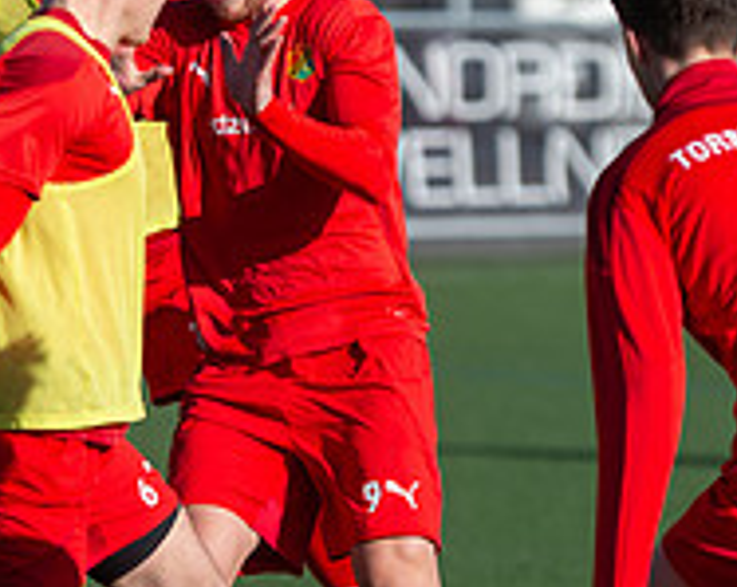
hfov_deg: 4.4
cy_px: 469
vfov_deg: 3.5
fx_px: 9517
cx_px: 209
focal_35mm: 437
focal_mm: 150
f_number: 3.2
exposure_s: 1/1600
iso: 100
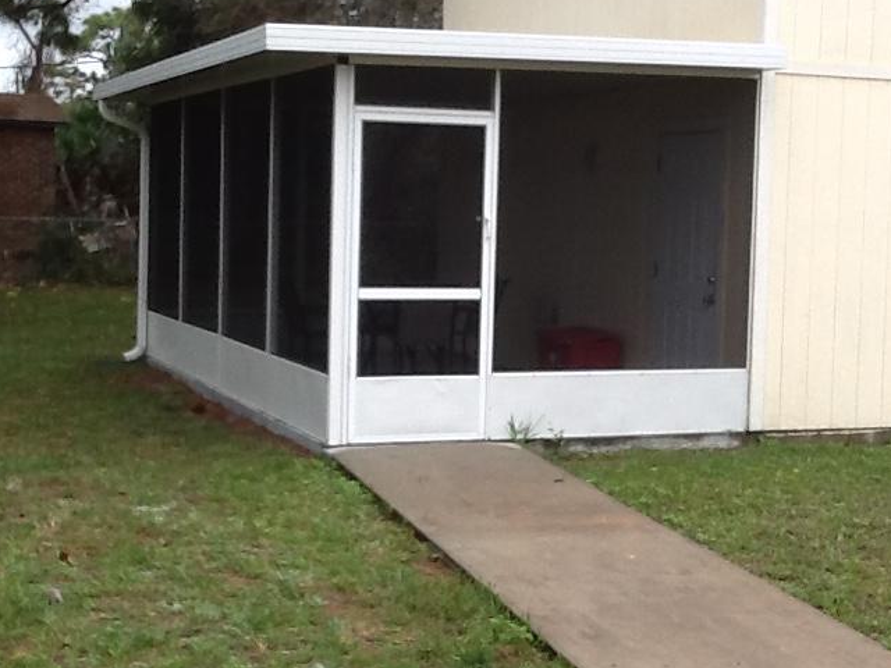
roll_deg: -1.7
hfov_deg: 29.4
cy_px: 349
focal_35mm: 66
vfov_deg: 22.3
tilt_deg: -6.1
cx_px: 464
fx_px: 1699
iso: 40
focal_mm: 2.03
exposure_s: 1/217
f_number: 2.4
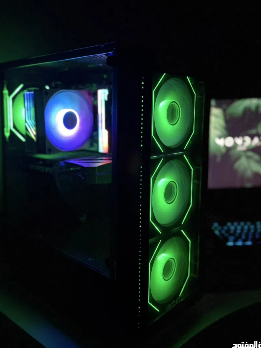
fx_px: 312
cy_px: 148
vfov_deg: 58.1
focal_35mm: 31
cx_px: 119
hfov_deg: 45.4
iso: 1250
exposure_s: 1/30
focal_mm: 6.76
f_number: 1.78
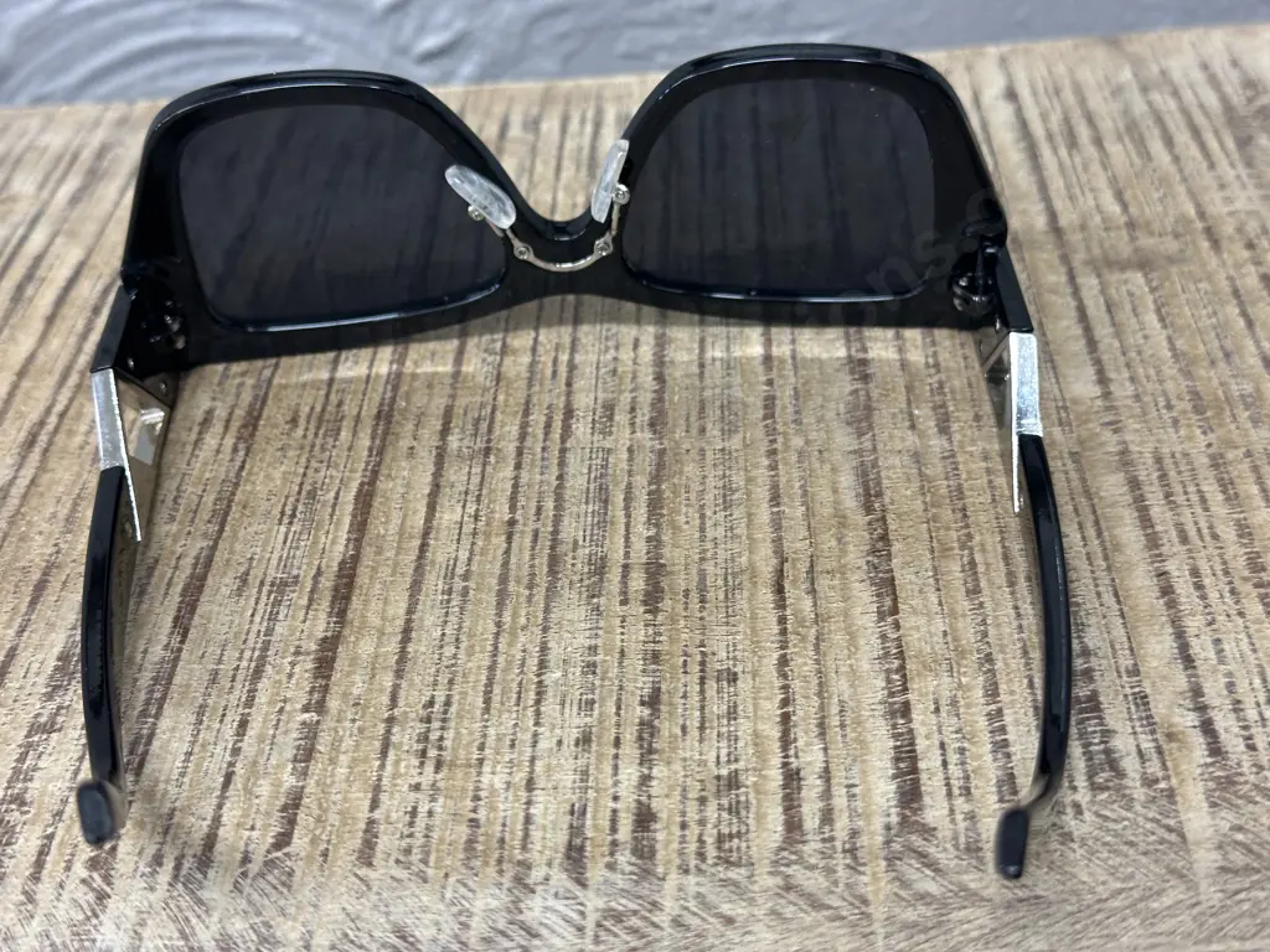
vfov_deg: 30.3
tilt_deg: -36.4
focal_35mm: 48
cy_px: 476
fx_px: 1761
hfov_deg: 39.7
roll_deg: +4.6
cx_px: 635
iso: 160
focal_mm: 6.86
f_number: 1.78
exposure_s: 1/50
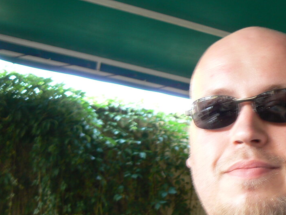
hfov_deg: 30.9
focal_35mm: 61
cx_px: 231
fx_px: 504
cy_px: 143
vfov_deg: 23.9
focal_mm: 6
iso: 80
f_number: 2.8
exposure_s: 1/13
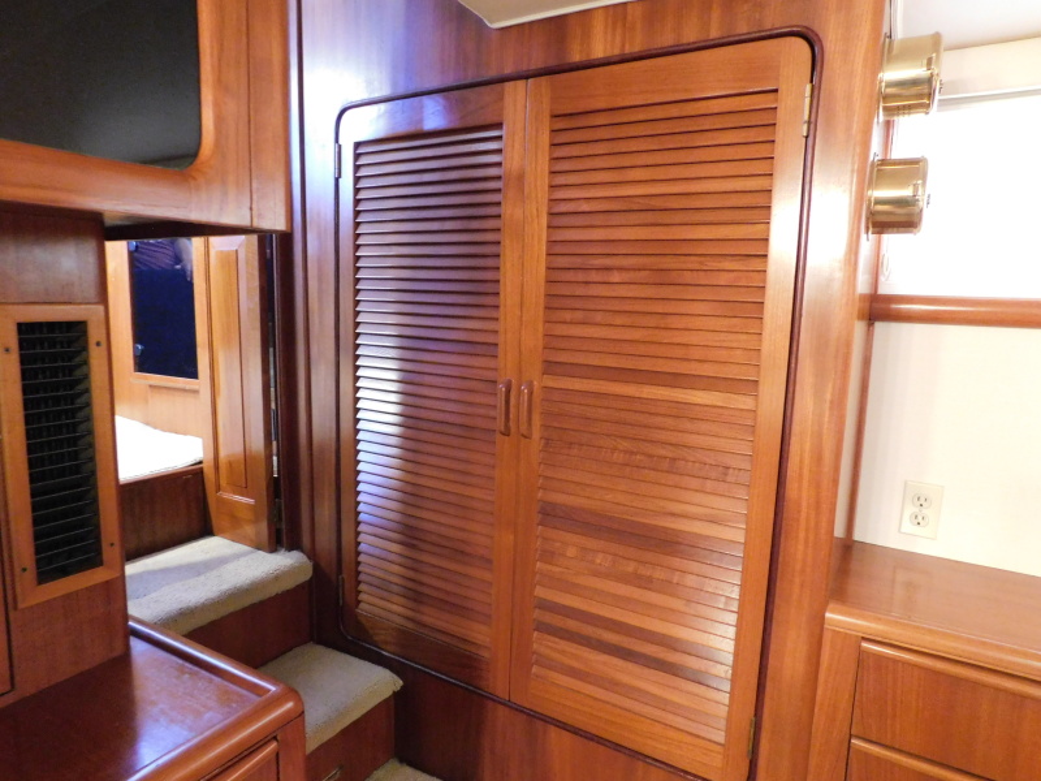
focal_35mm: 23
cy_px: 390
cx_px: 520
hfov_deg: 73.9
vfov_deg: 58.9
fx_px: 692
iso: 800
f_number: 3
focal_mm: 4
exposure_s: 1/8
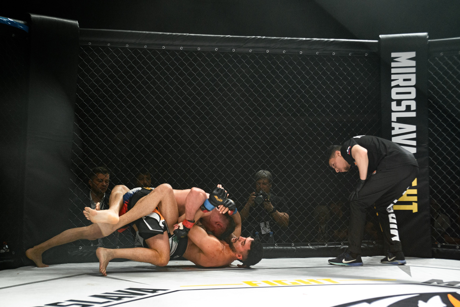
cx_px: 230
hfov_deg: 28.4
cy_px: 154
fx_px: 910
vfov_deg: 19.2
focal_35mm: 71
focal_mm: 70
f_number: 4
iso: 2000
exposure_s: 1/800
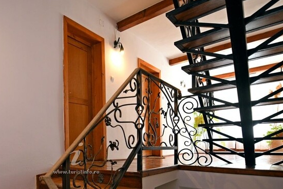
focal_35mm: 26
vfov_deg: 47.2
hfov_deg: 64.7
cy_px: 149
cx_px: 67
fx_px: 204
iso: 800
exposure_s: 1/50
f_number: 2.8
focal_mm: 14
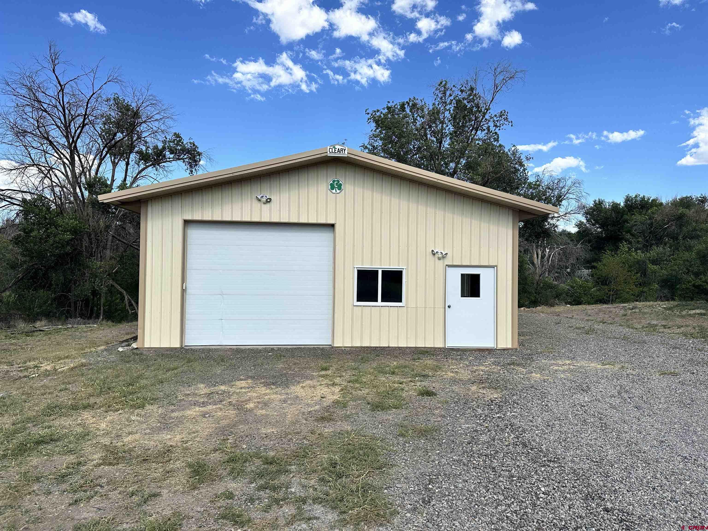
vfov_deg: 56.8
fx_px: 491
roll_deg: -0.2
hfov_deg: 71.6
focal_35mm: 24
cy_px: 266
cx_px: 354
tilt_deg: +1.1
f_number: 1.78
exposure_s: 1/3717
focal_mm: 6.86
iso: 80
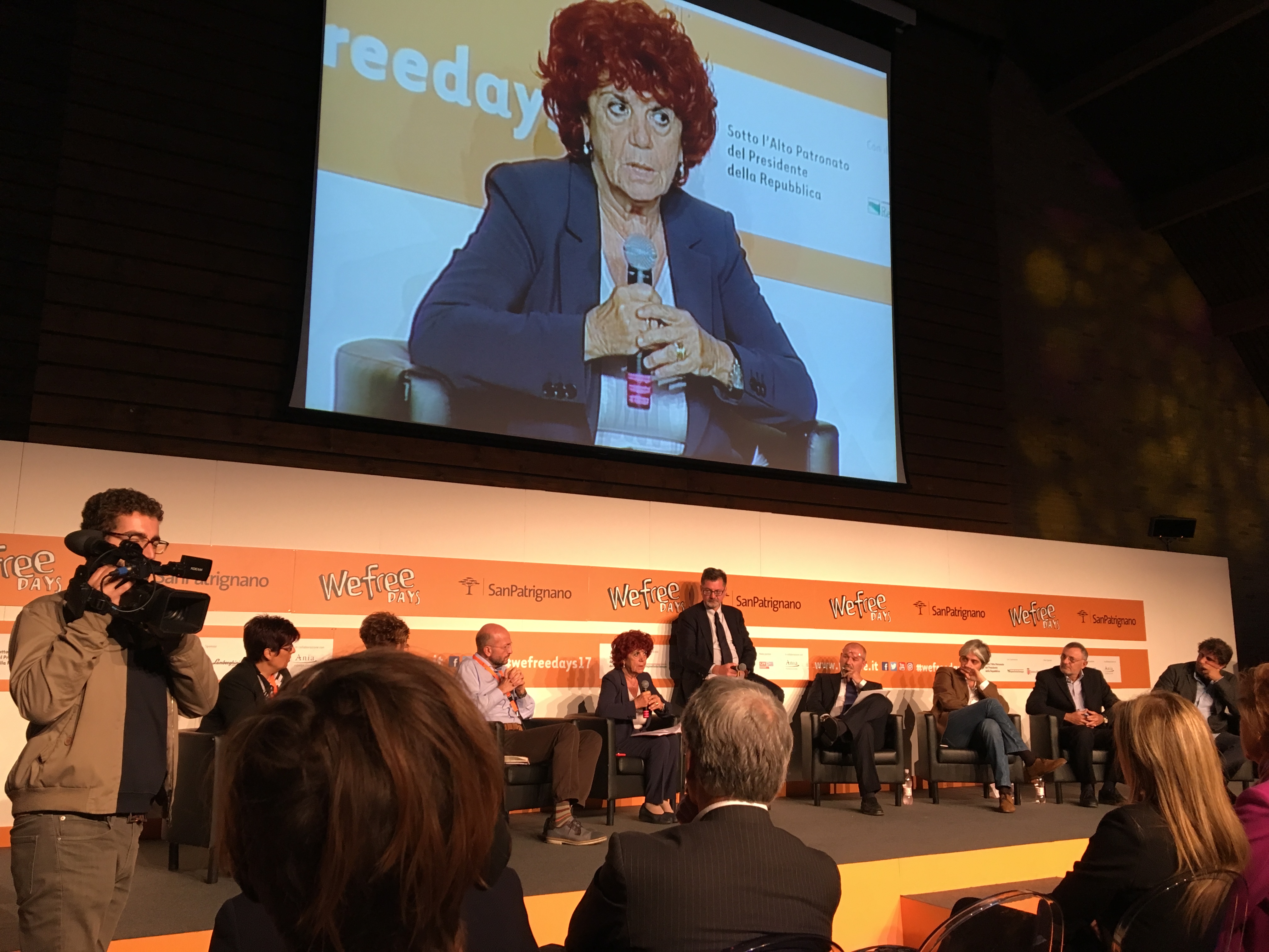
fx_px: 1063
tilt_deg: +10.0
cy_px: 476
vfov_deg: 48.2
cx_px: 634
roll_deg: -0.2
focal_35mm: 29
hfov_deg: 61.7
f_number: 2.2
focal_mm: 4.15
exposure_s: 1/33
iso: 125
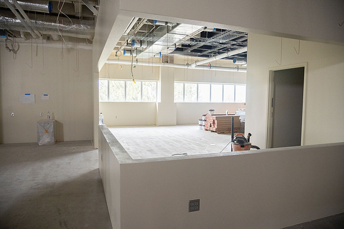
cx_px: 172
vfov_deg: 53.2
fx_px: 229
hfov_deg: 73.7
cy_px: 114
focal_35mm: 24
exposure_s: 1/250
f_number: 4
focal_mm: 24
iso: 1600
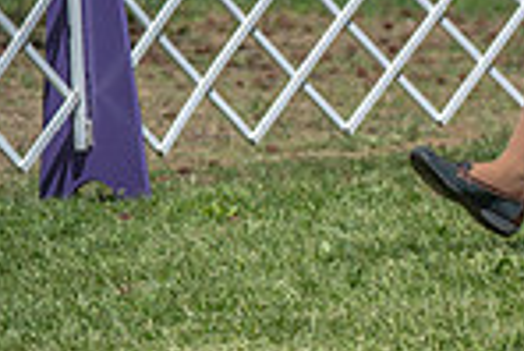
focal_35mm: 528
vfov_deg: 2.6
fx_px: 7693
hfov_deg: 3.9
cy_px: -2
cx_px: 1009
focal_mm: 135
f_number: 5
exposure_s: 1/1000
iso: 200
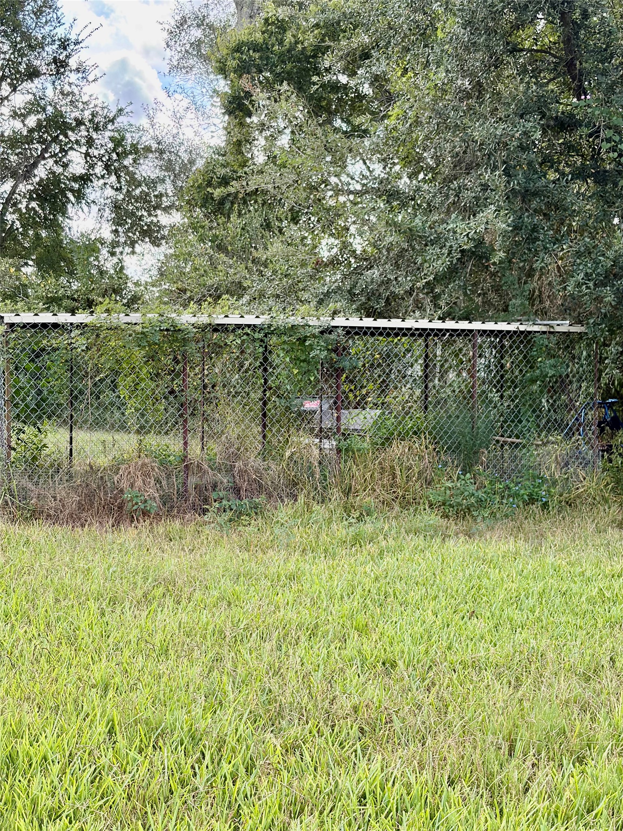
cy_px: 416
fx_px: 1248
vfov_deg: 36.8
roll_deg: -0.9
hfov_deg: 28.0
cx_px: 312
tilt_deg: -0.4
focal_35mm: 52
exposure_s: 1/433
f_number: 1.6
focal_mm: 5.96
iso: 50
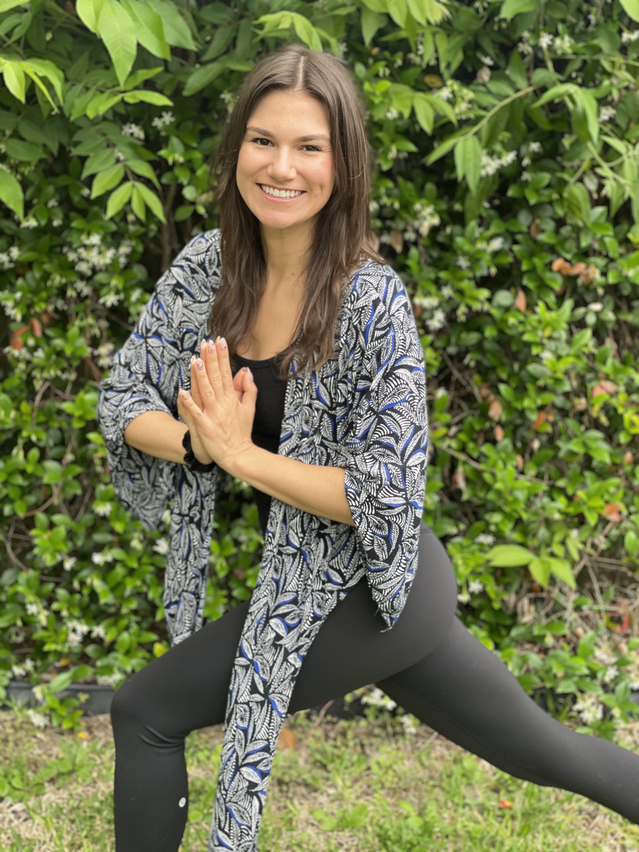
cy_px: 426
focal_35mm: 52
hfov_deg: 28.0
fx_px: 1280
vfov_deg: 36.8
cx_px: 320
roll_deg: +0.3
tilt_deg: -13.1
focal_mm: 6
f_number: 2
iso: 50
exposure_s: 1/122
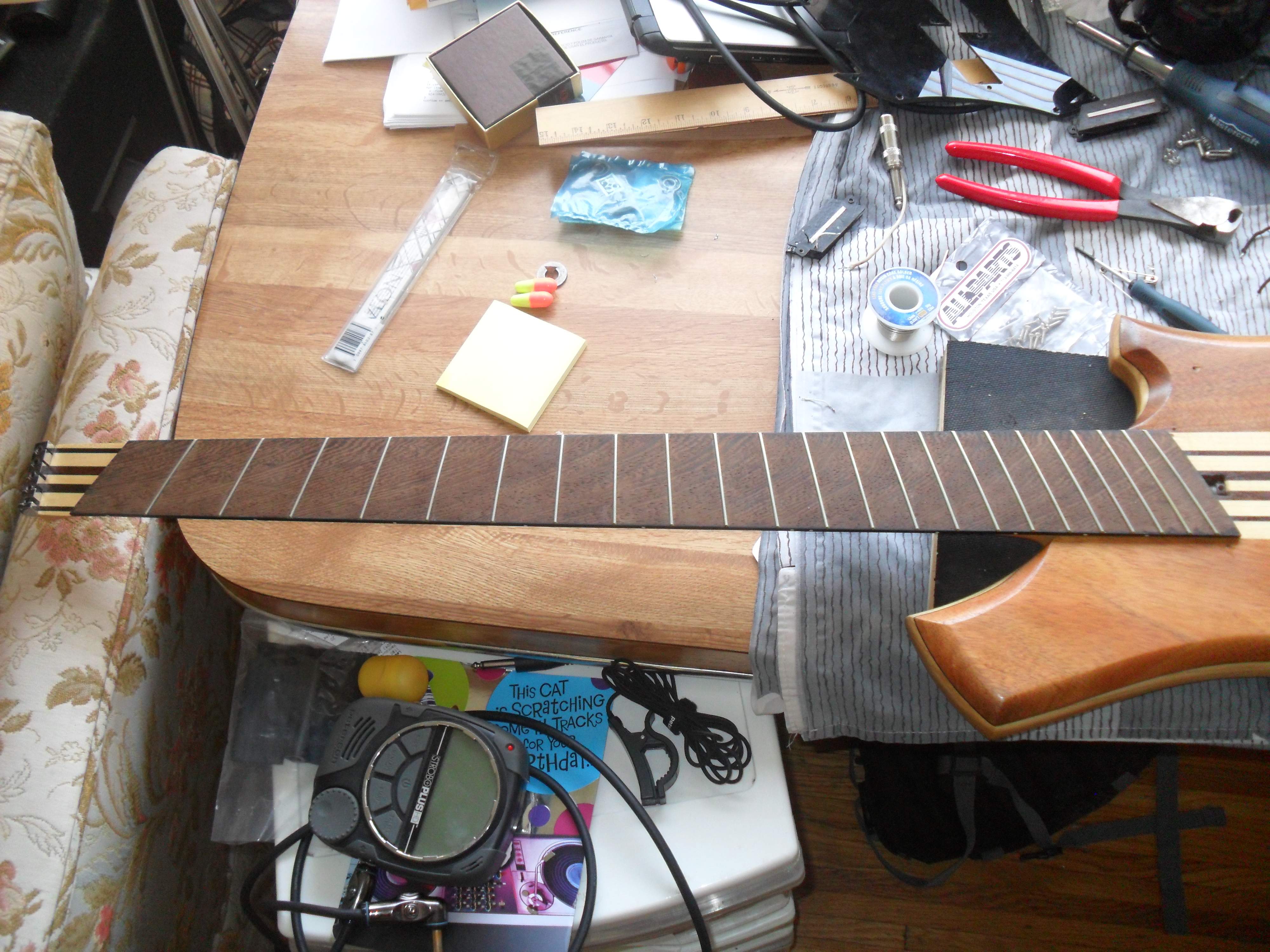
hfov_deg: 52.6
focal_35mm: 35
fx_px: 1284
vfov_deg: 40.7
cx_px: 635
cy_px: 476
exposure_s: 1/45
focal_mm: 6.3
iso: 200
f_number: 3
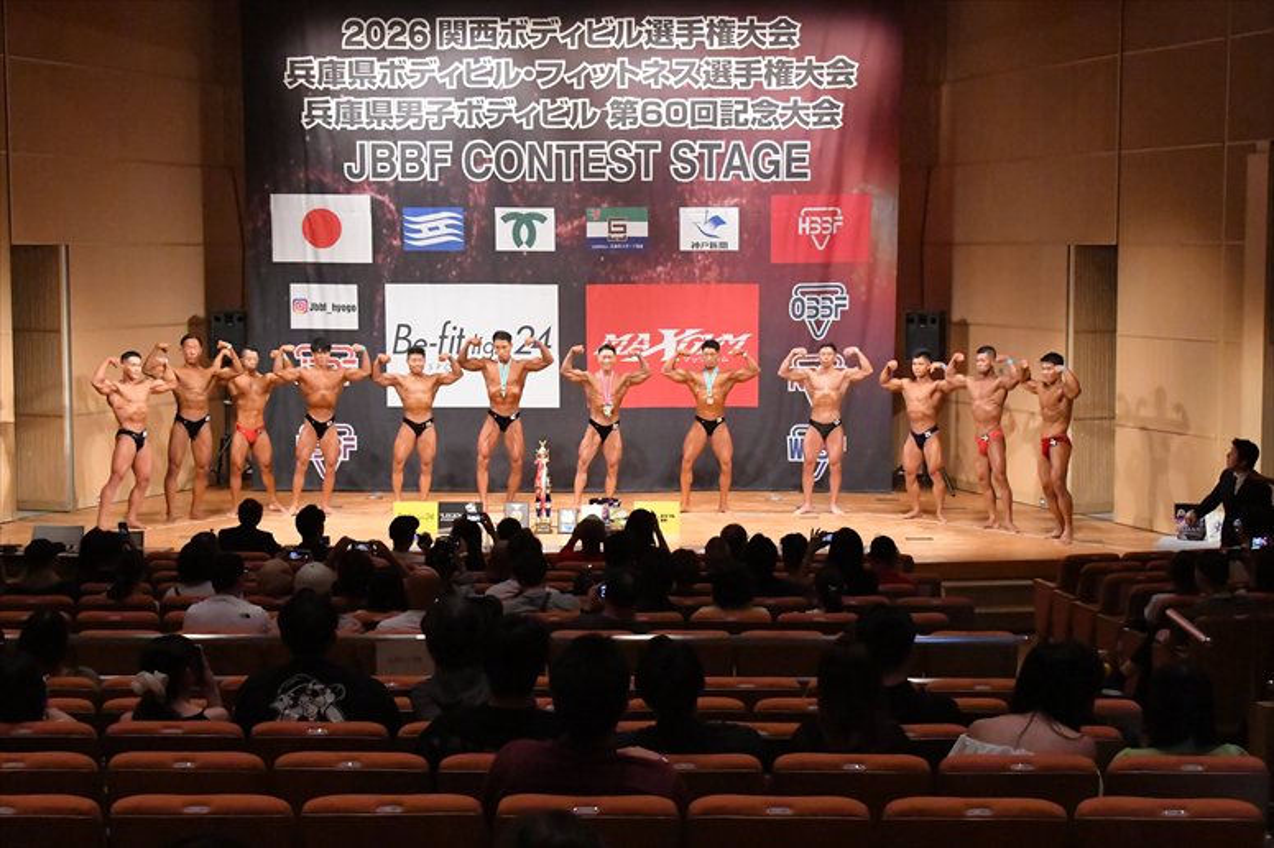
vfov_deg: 20.6
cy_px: 424
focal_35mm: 66
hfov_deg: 30.5
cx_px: 637
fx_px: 2335
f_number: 5.6
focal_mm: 44
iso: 14400
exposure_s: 1/400
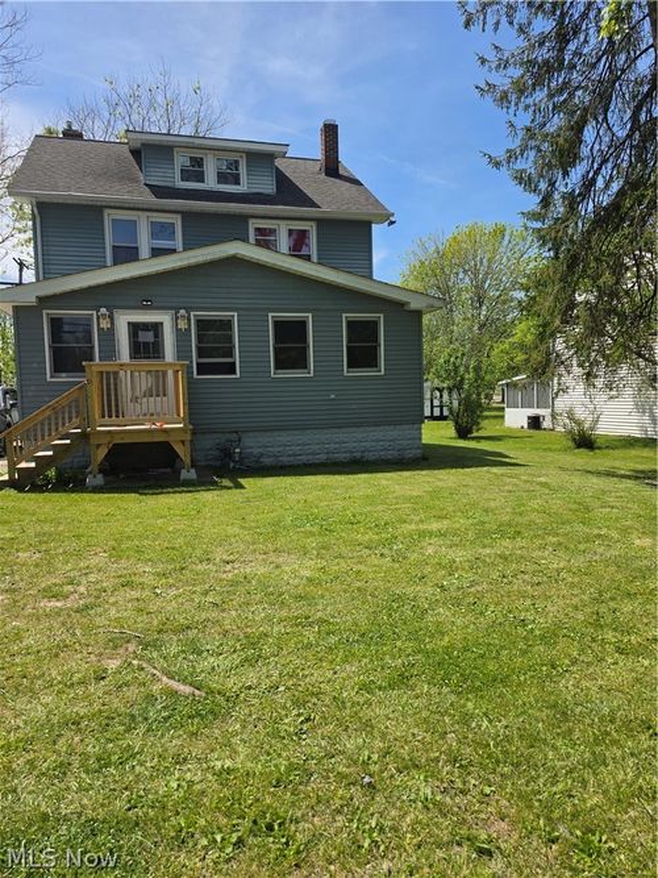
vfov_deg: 73.9
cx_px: 329
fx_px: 583
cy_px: 439
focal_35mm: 23
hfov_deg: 58.9
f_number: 1.4
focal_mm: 6.5
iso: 64
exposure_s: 1/5955
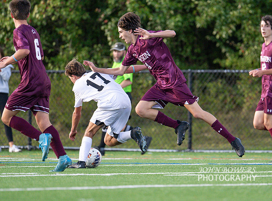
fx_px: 5160
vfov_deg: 2.2
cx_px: 178
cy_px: 104
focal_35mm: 660
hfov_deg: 3.0
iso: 3200
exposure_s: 1/2500
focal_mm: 400
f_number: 4.5
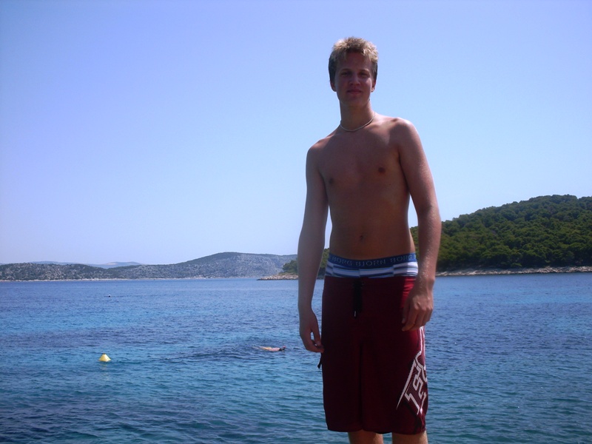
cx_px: 296
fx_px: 650
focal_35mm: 38
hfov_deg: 49.0
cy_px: 222
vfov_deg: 37.7
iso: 80
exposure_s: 1/250
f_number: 8.4
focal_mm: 6.3
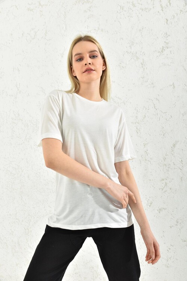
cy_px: 140
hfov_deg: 38.9
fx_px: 265
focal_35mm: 34
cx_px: 94
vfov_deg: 55.8
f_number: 7.1
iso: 100
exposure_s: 1/160
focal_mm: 34
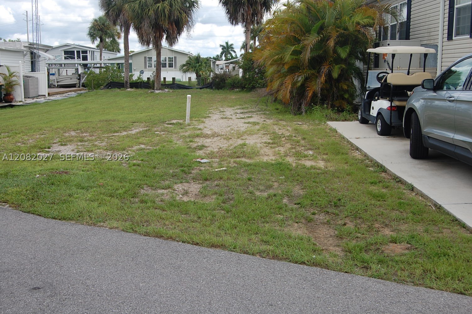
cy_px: 157
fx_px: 511
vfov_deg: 34.1
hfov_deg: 49.6
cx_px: 236
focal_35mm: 39
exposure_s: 1/250
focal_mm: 26
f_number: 8
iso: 200
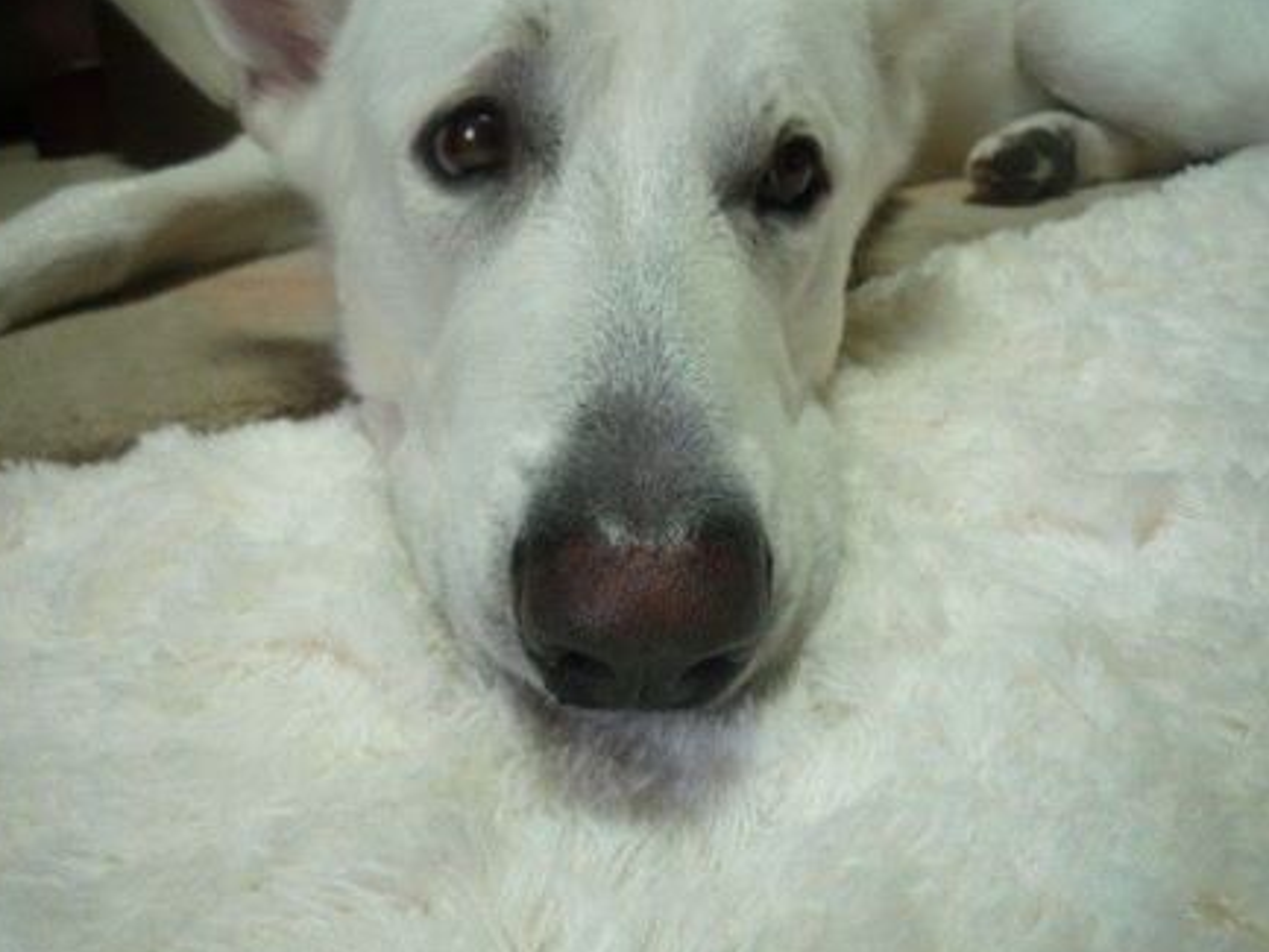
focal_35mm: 26
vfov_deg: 53.1
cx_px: 618
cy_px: 477
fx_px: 953
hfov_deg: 67.3
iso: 160
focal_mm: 4.4
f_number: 2.8
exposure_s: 1/30
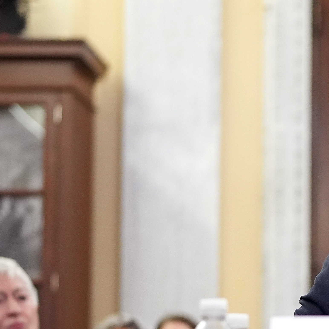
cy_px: 380
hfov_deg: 10.3
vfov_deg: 10.4
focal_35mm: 165
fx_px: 1774
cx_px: 471
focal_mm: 35
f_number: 1.4
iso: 1000
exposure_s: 1/400
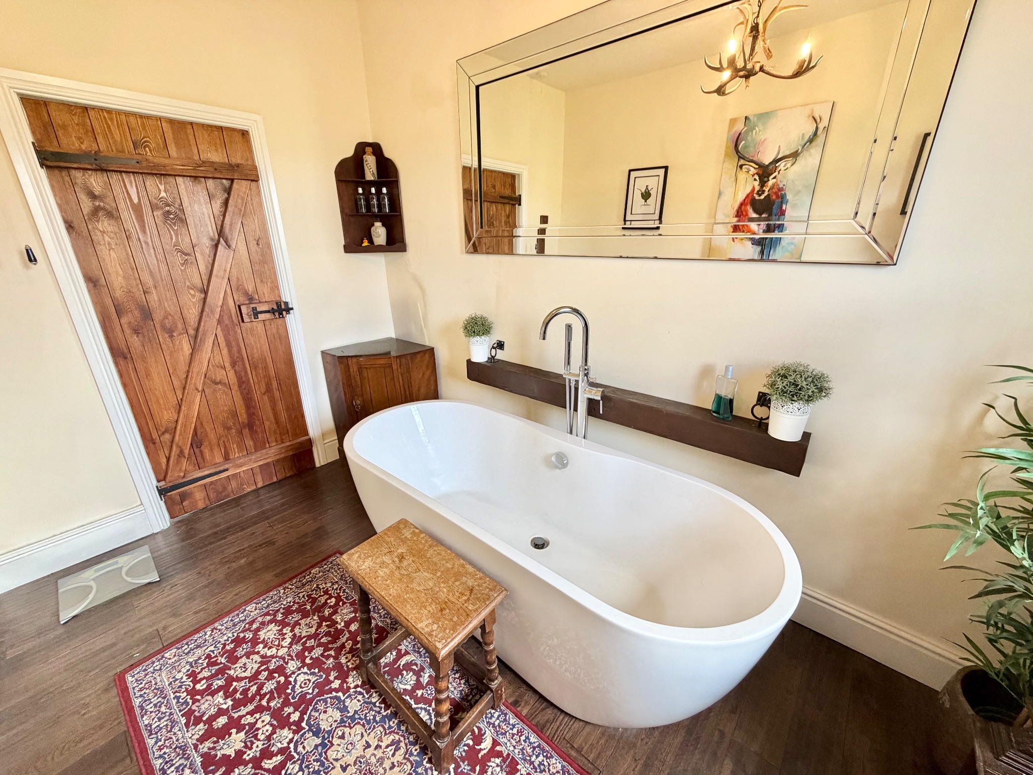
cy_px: 388
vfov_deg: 85.7
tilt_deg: -20.1
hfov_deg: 102.1
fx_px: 418
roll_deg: +0.8
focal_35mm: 14
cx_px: 516
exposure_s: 1/121
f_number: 2.2
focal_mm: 2.22
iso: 200
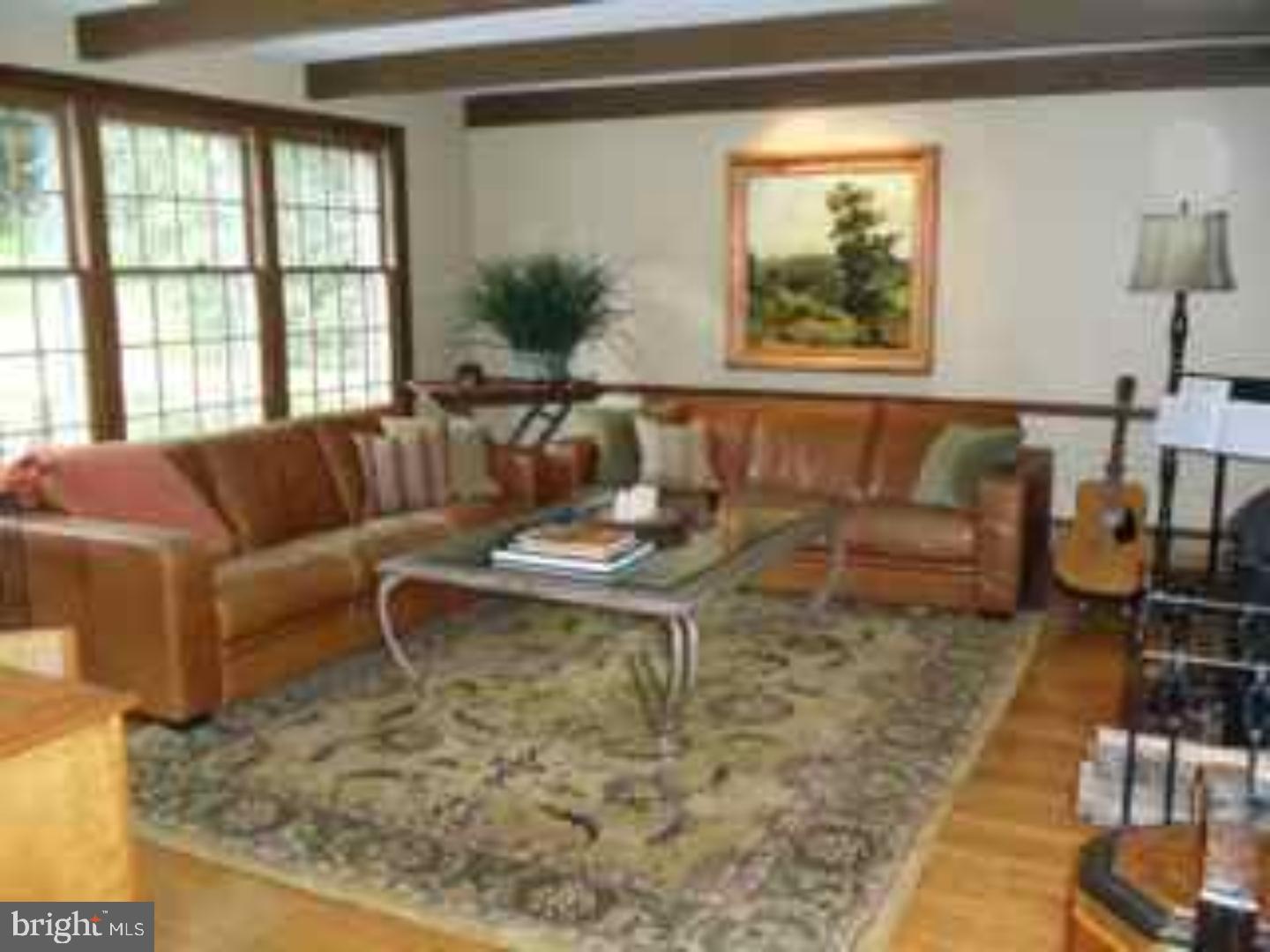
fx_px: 1614
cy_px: 476
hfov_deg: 42.9
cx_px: 635
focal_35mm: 44
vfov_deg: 32.9
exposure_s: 1/30
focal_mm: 6
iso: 1600
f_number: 3.5
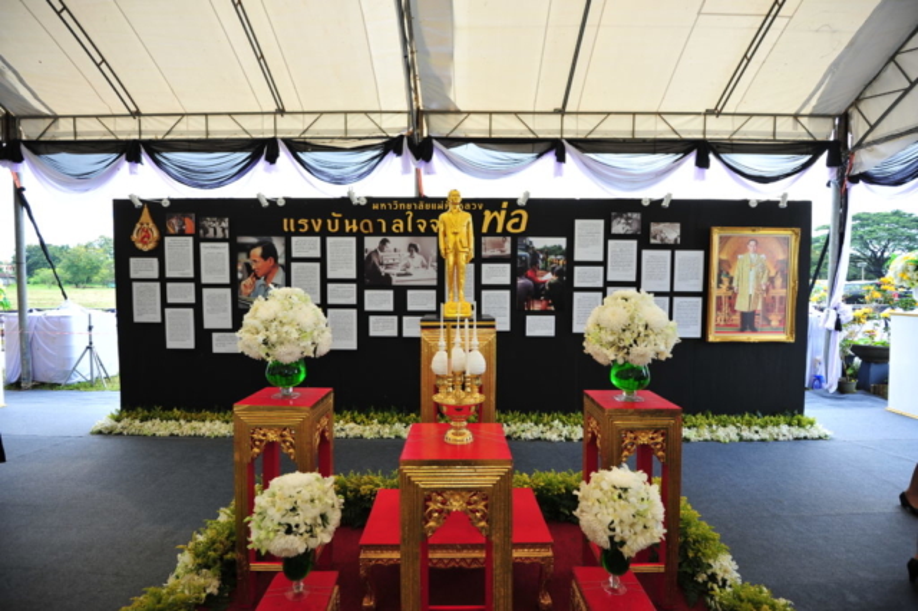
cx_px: 459
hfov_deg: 96.8
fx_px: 408
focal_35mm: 16
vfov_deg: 73.7
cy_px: 306
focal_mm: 16
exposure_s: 1/320
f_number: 4
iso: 400
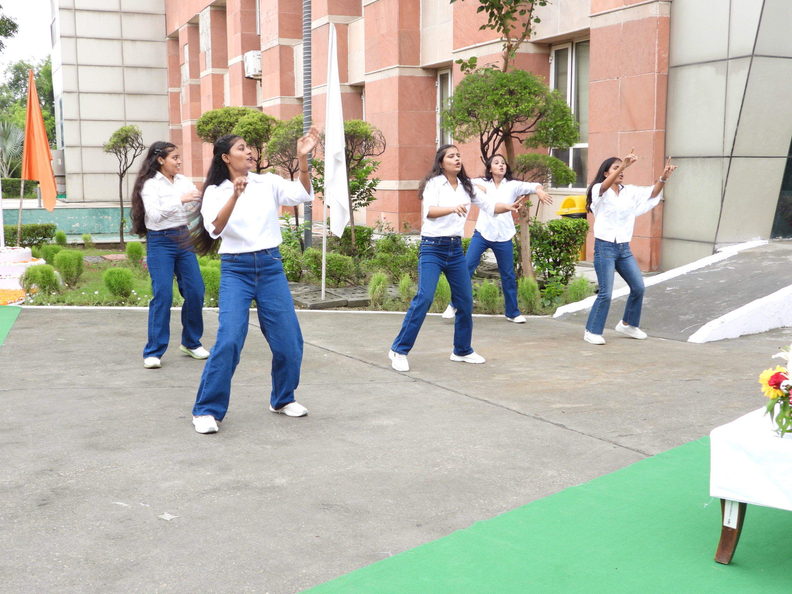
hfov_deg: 45.8
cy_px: 297
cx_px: 396
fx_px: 938
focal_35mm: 41
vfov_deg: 35.1
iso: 100
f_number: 3.2
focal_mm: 7.4
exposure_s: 1/200
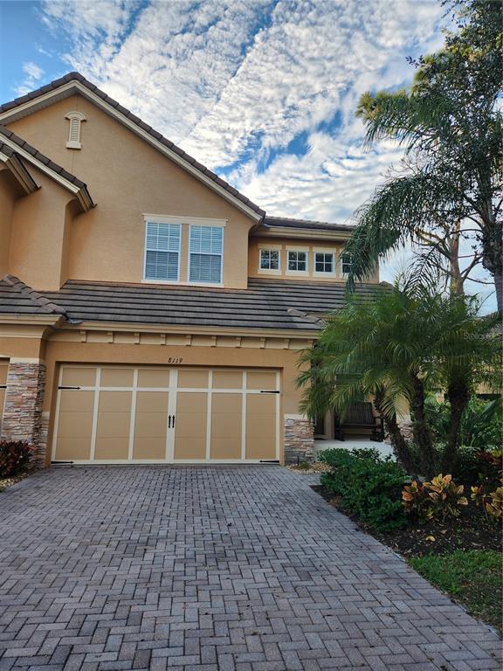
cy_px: 336
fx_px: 446
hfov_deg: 58.9
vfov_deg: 73.9
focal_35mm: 23
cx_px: 252
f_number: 1.8
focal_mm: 5.4
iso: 20
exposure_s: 1/289
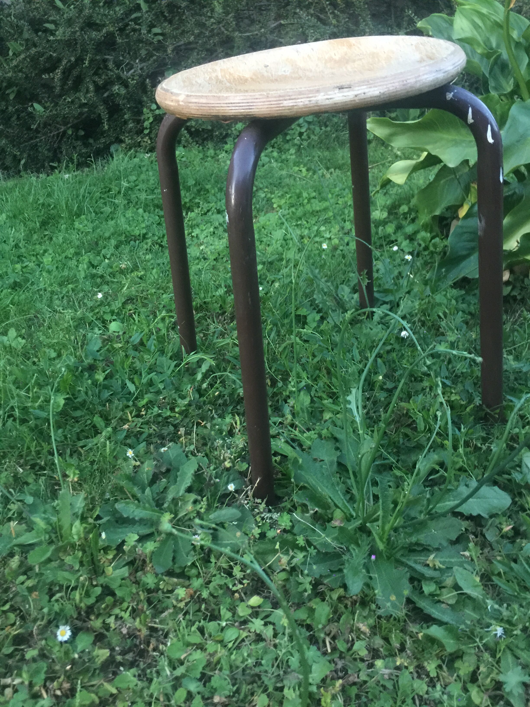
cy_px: 354
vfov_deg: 61.7
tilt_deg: -29.2
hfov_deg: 48.2
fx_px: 592
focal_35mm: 29
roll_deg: -1.2
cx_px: 265
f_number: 2.2
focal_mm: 4.15
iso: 125
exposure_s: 1/10
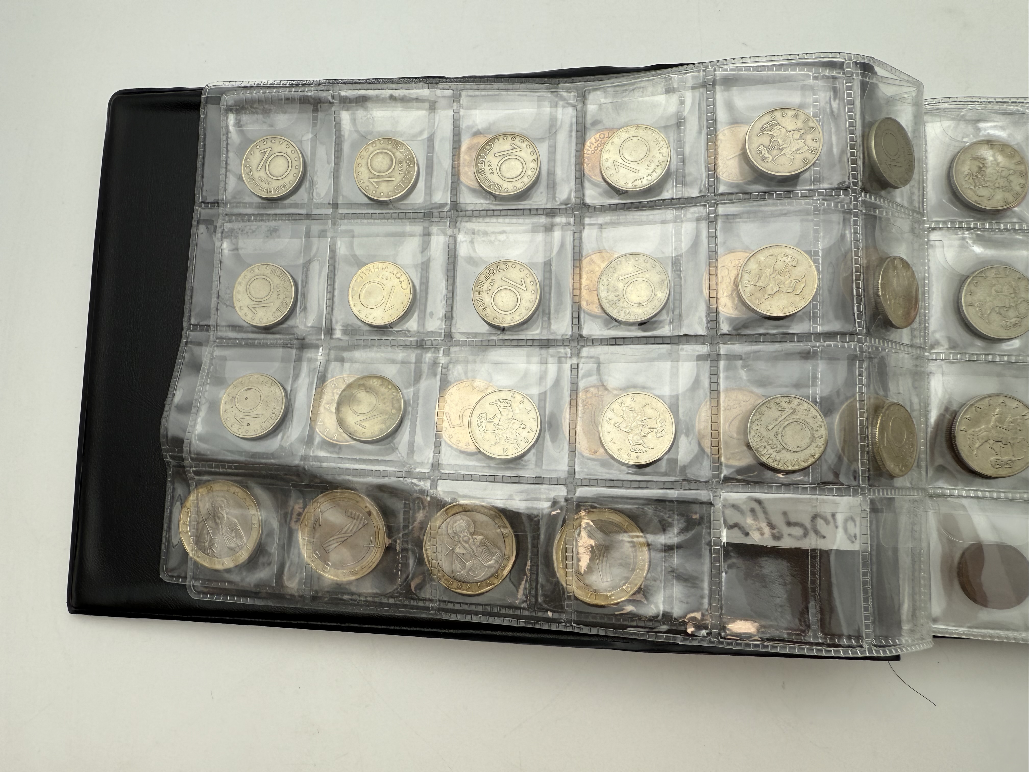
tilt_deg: -78.9
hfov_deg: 71.6
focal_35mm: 24
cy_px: 386
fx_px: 713
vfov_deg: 56.8
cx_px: 514
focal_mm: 2.22
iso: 40
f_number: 2.2
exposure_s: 1/251
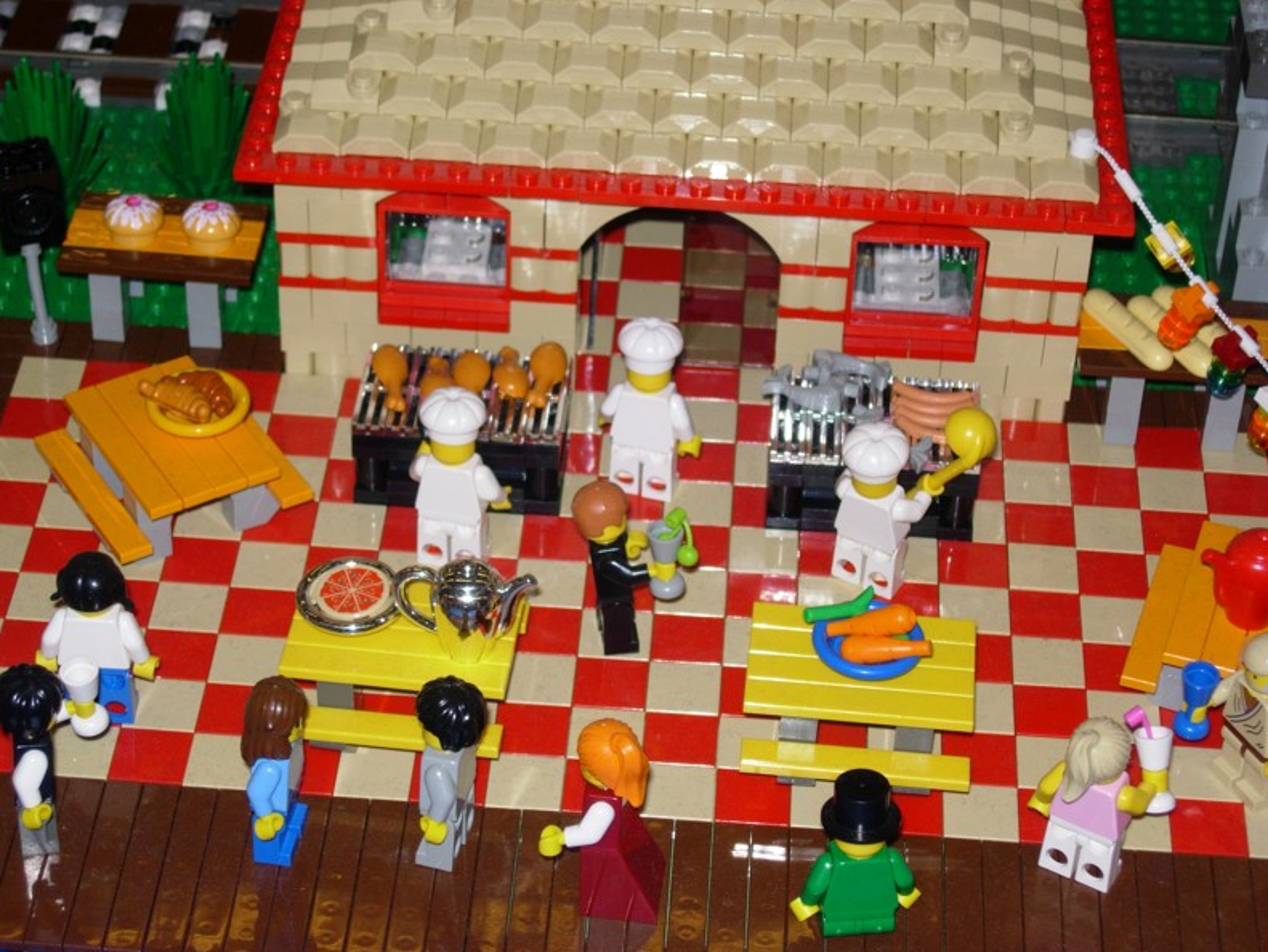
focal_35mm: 93
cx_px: 628
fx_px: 3408
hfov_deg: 21.1
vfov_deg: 15.9
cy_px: 476
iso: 79
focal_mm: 19.1
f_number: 4.3
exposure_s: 1/64
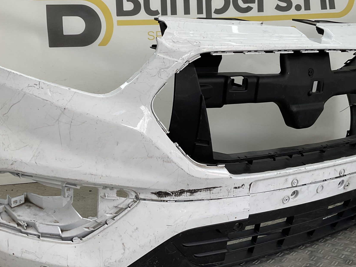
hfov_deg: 42.0
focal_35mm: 45
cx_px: 154
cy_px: 123
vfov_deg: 32.2
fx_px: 463
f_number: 1.8
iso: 16
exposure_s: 1/215
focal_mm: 3
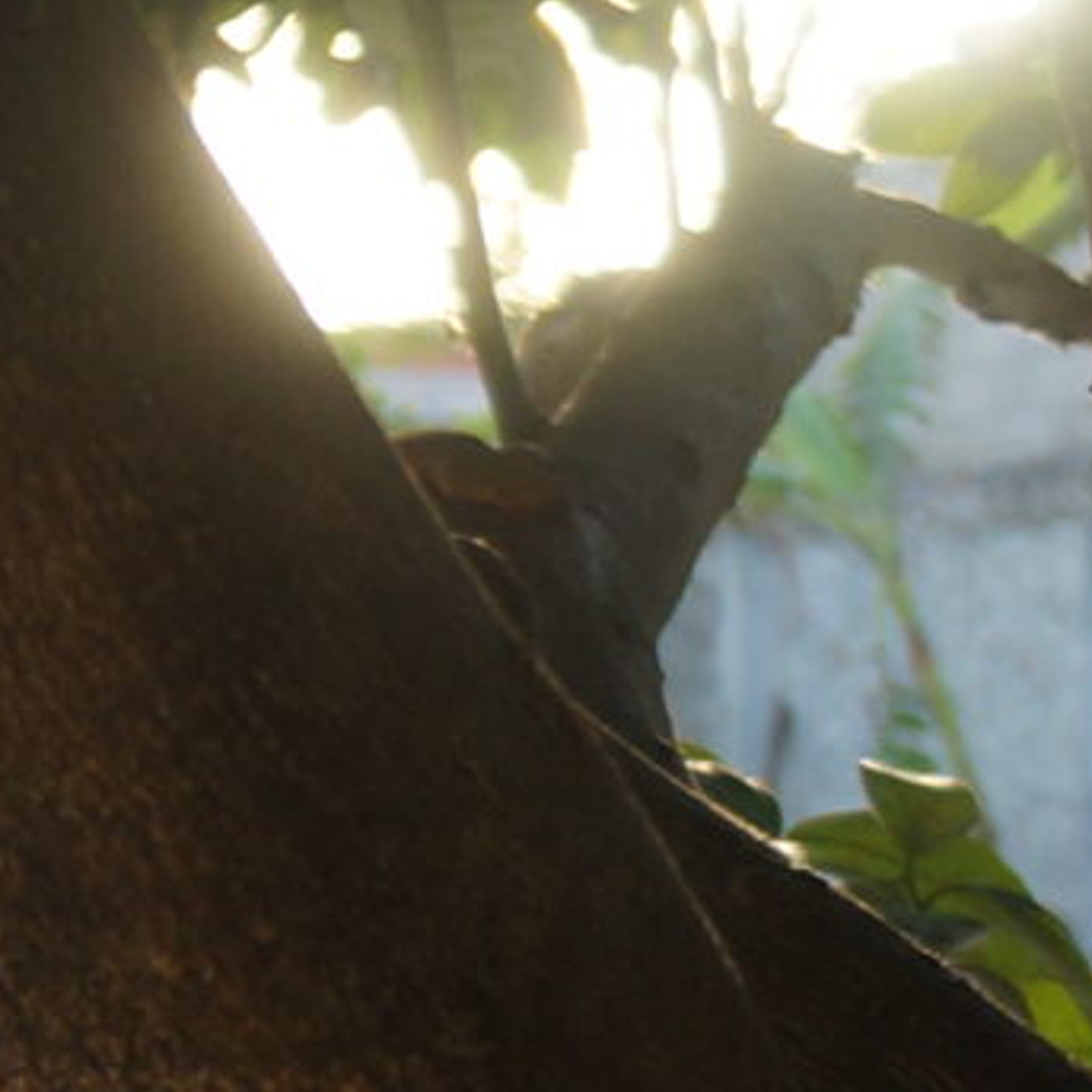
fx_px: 6103
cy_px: 310
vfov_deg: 10.2
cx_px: -1968
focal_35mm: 171
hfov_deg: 8.8
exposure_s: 1/160
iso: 200
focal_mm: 18
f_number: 4
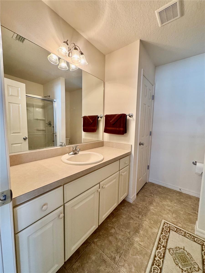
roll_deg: -0.9
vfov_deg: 102.1
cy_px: 136
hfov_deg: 85.7
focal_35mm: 14
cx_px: 102
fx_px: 111
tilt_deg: -4.9
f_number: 2.2
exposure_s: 1/120
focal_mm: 2.22
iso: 250
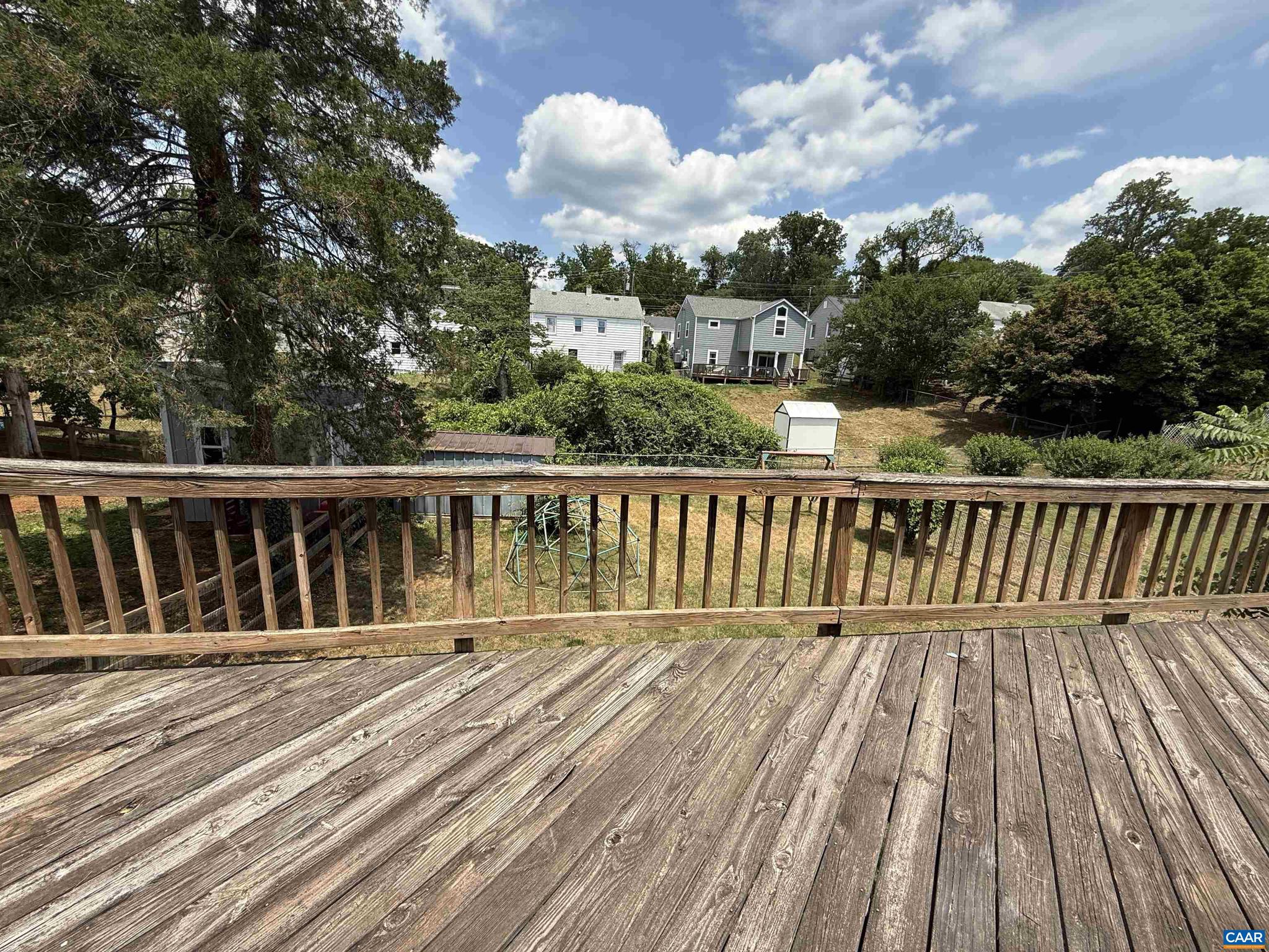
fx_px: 513
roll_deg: -3.0
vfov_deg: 85.7
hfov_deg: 102.1
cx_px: 634
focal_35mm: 14
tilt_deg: -11.9
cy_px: 476
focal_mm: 2.22
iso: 50
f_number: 2.2
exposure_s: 1/1339
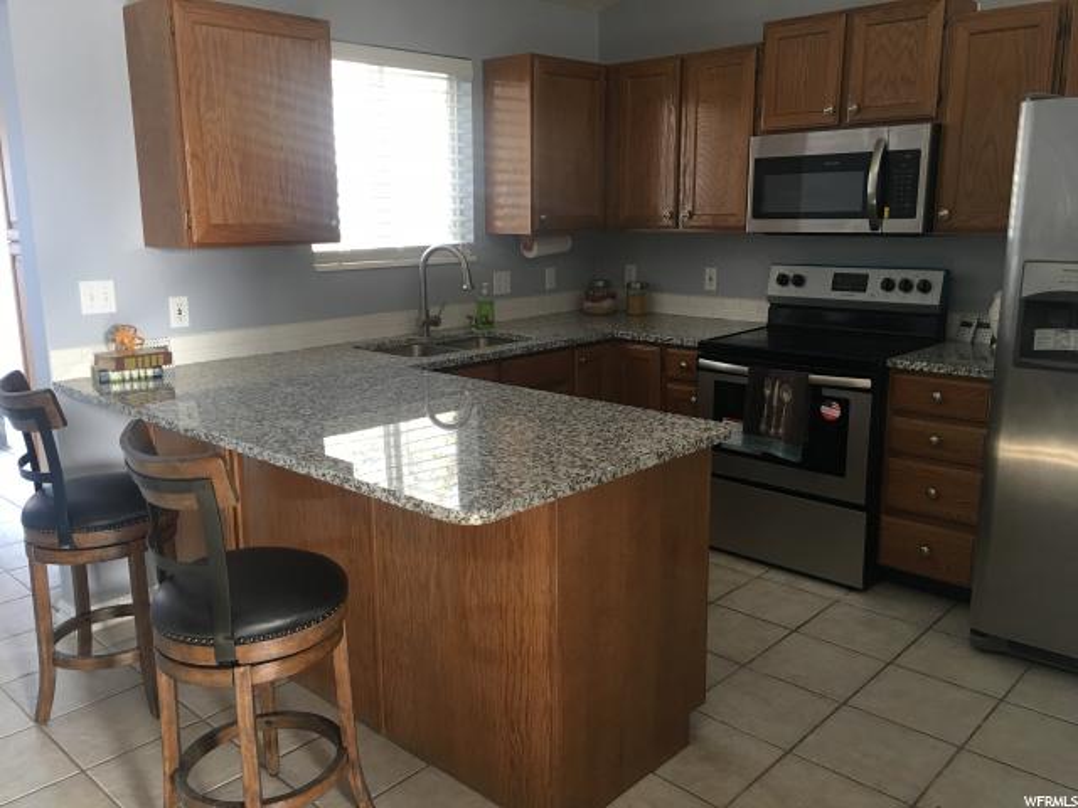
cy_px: 404
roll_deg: +0.6
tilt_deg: -10.6
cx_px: 539
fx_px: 903
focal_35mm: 29
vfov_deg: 48.2
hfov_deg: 61.7
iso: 40
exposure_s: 1/15
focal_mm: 4.15
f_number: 2.2
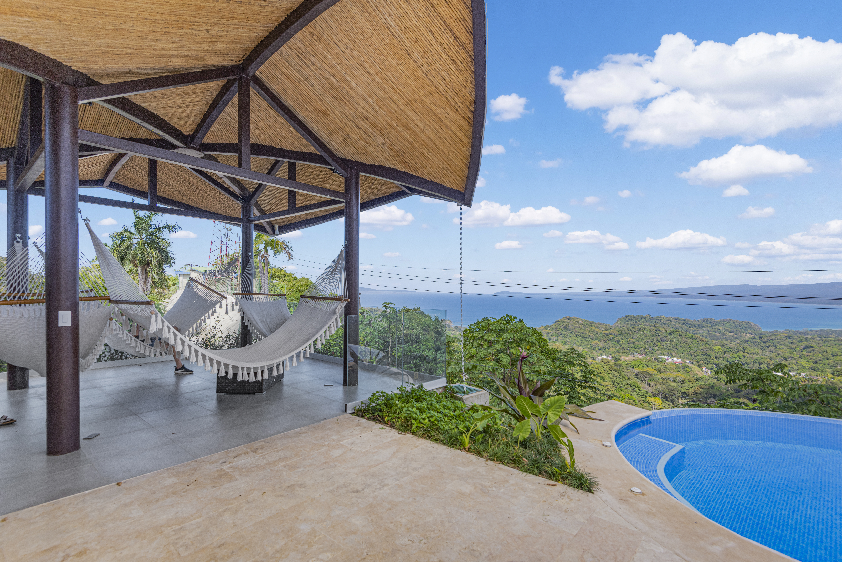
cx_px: 421
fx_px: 374
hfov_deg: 96.7
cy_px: 281
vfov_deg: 73.7
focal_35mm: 16
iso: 125
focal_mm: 16
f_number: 6.3
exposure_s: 1/400
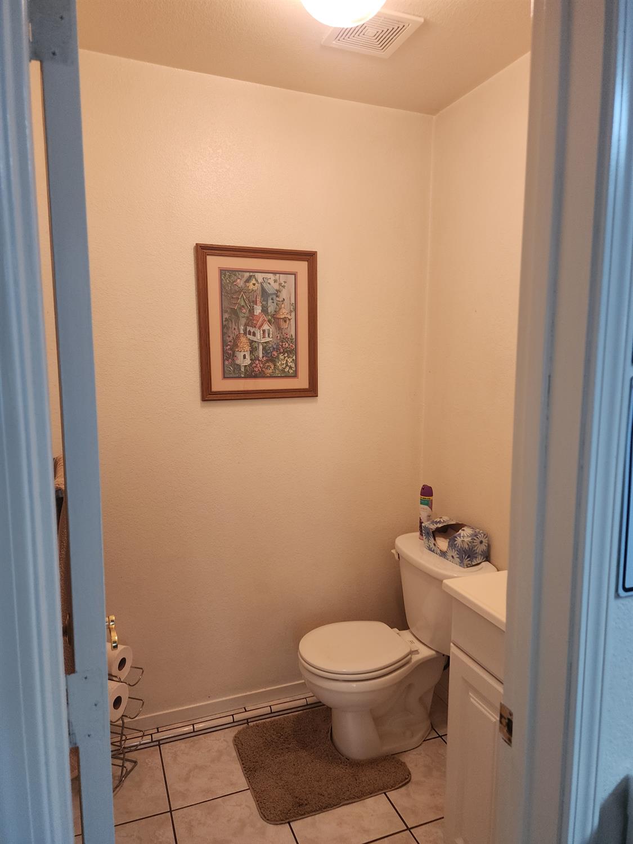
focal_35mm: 23
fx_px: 561
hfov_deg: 58.9
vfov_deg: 73.9
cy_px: 422
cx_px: 316
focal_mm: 6.4
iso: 200
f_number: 1.8
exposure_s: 1/120
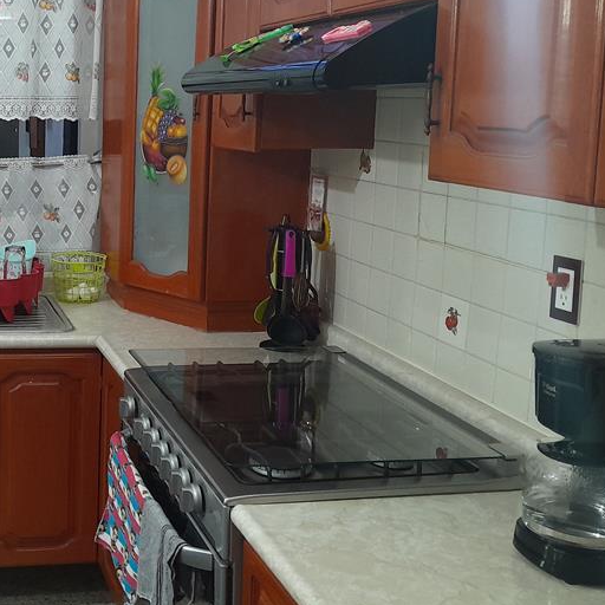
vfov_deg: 36.6
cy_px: 232
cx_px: 17
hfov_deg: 33.9
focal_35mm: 46
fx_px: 910
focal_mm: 3.98
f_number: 1.8
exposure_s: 1/60
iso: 500
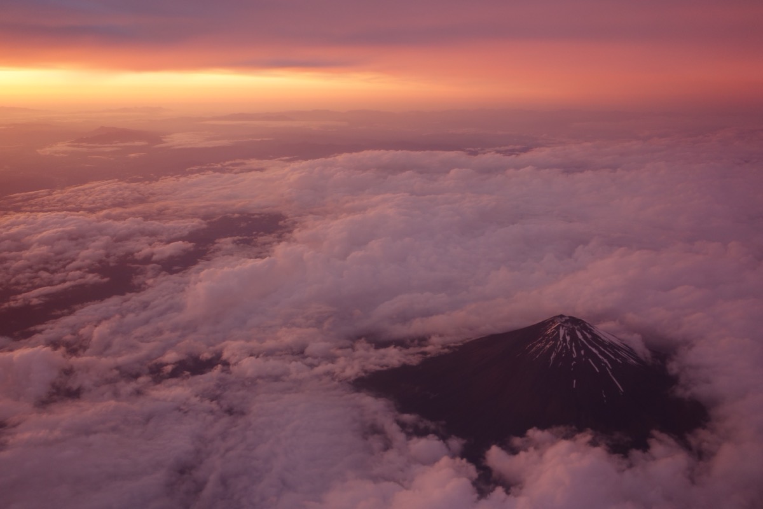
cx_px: 382
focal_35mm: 33
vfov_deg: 40.0
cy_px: 254
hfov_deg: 57.2
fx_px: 699
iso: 125
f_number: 2.5
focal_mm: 12.32
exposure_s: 1/50
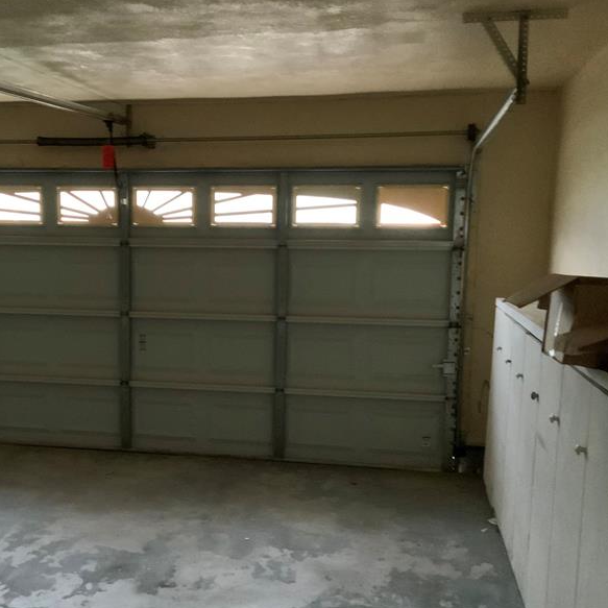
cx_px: 214
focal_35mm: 45
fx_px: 894
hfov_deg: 37.2
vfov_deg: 37.5
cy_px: 346
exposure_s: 1/22
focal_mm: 3
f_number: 1.8
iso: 640
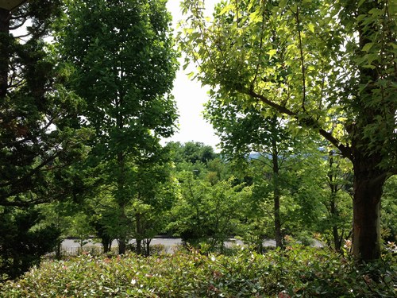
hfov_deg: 52.6
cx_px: 198
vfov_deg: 40.7
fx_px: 401
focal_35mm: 35
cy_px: 149
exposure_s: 1/756
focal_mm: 4.28
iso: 50
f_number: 2.4
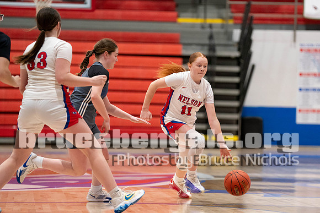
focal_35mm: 185
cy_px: 106
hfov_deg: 11.1
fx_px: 1641
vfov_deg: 7.4
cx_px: 187
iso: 5000
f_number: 2.8
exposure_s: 1/1000
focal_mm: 158
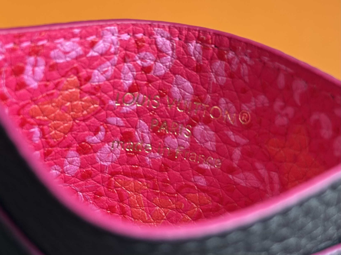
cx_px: 170
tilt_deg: -54.3
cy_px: 128
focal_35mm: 48
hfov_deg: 39.7
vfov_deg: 30.3
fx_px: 473
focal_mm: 6.86
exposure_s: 1/136
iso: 64
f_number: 1.78
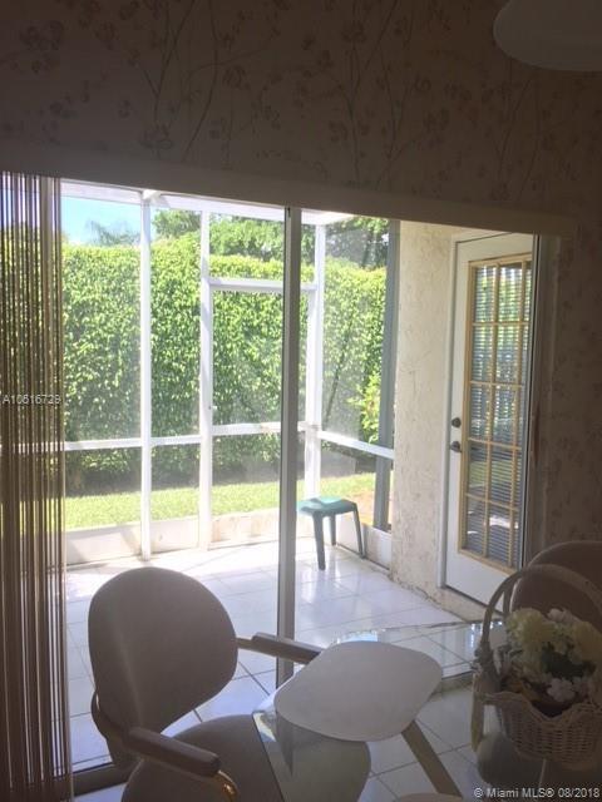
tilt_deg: -5.5
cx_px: 301
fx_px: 672
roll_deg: -1.9
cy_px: 401
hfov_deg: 48.2
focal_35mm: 29
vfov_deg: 61.7
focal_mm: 4.15
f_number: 2.2
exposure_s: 1/120
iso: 32
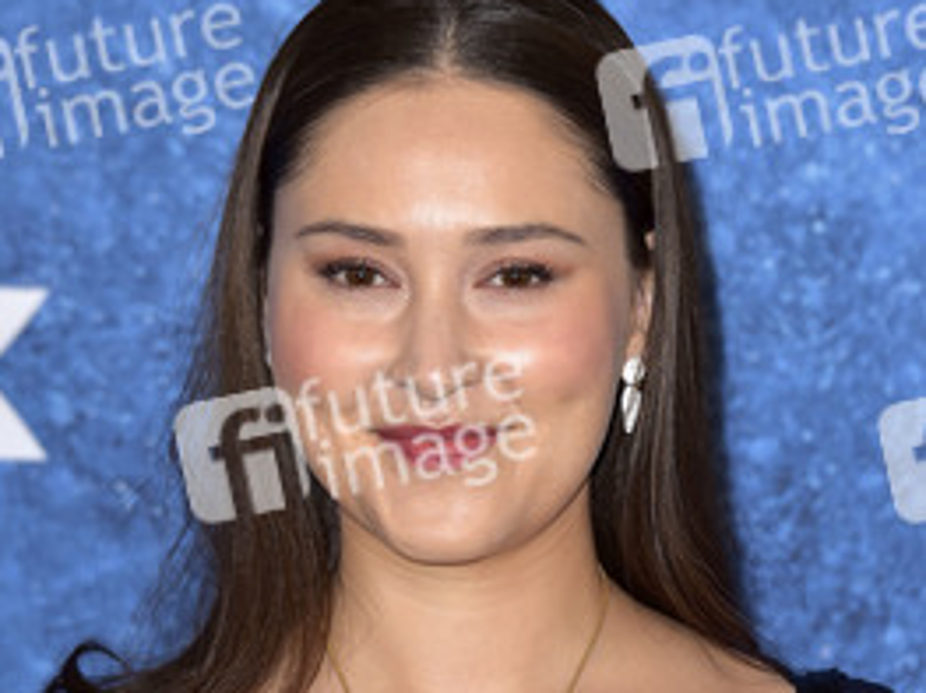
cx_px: 459
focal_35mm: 263
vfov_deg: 5.6
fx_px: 7032
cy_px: 616
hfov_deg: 7.5
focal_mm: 180
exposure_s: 1/250
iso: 320
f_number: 6.3
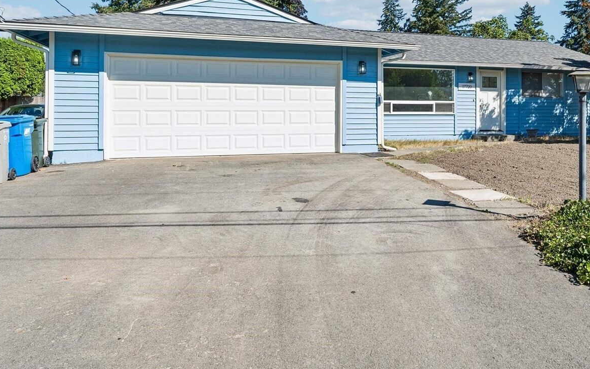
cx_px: 381
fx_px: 553
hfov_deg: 55.3
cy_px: 108
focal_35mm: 34
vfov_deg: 36.3
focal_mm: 15.5
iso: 250
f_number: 9
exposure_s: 1/400
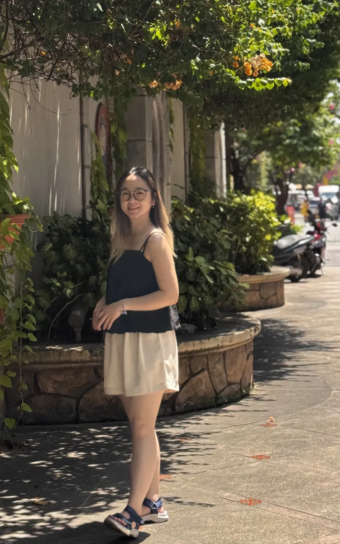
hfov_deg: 16.1
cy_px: 182
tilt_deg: -0.4
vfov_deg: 25.4
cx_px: 152
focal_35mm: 81
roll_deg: +1.7
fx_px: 1201
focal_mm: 6.76
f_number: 1.78
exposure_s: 1/888
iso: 64
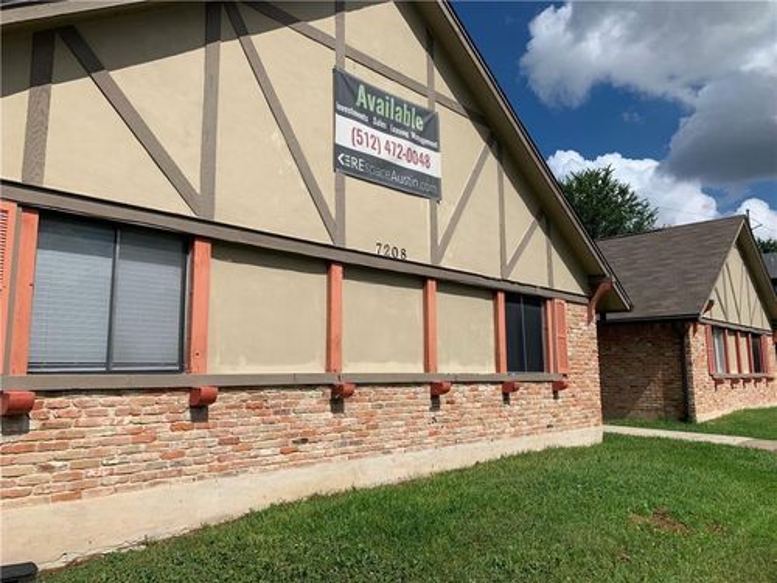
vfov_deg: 53.1
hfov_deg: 67.3
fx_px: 584
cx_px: 388
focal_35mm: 26
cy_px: 292
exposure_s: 1/4274
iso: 25
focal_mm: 4.25
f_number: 1.8
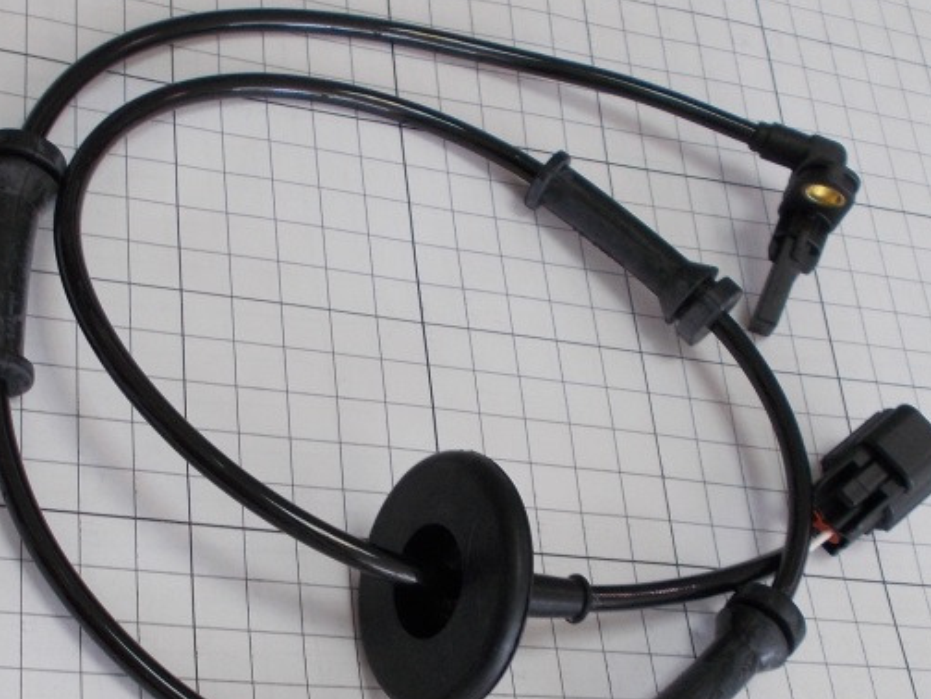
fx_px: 888
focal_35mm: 33
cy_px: 423
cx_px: 453
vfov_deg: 42.7
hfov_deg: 55.3
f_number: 3.2
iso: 80
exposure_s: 1/25
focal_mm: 4.6
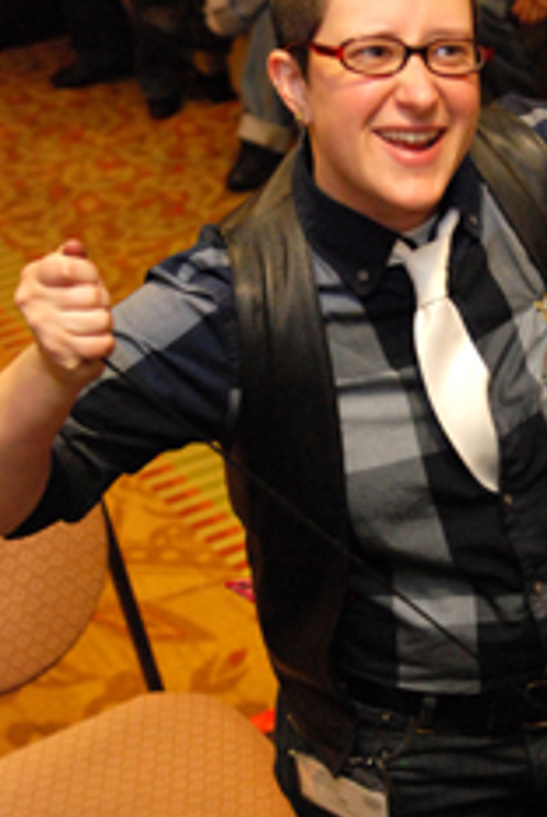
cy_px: 558
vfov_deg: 26.8
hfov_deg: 17.9
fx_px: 1704
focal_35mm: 75
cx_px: 508
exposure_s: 1/80
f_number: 2.8
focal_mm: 26
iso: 1600
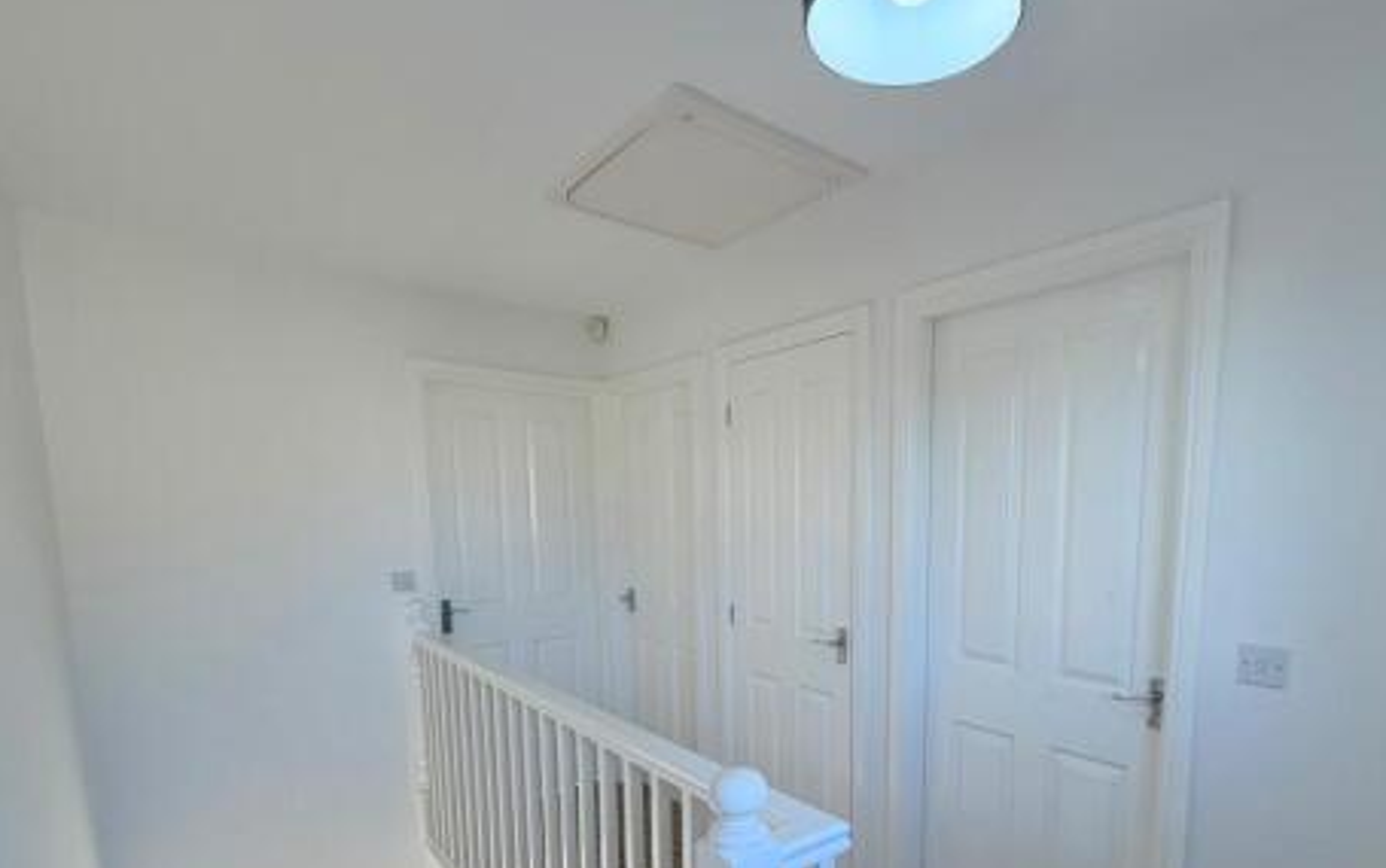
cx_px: 830
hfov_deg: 86.9
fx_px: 718
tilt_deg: -7.8
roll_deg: -0.1
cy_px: 598
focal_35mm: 19
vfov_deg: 60.4
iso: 50
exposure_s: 1/100
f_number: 2.2
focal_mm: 2.22
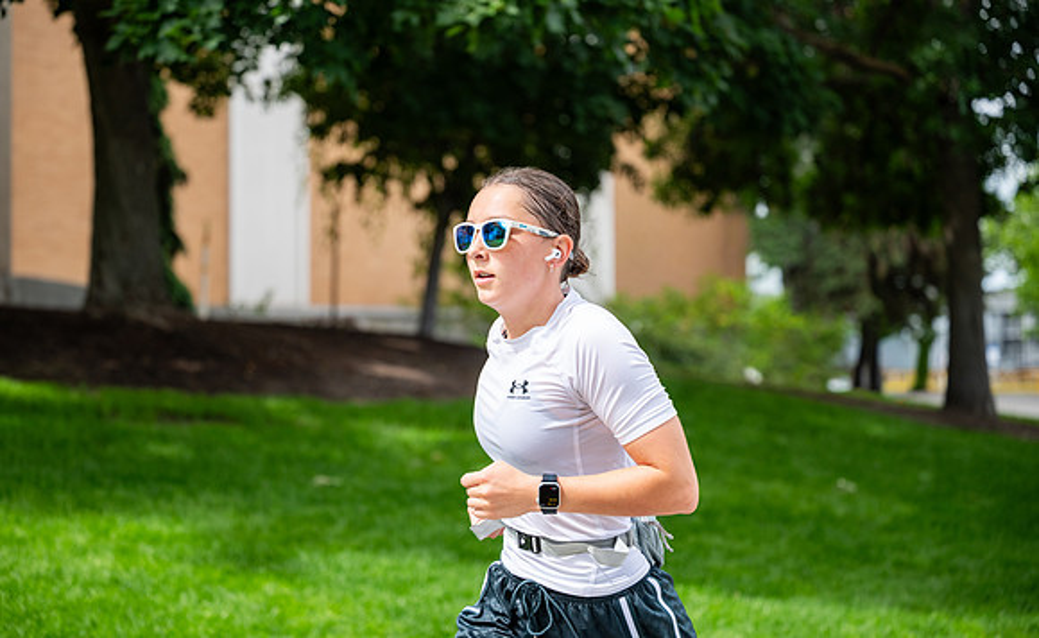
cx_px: 520
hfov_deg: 28.8
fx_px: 2020
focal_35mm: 72
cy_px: 291
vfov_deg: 17.9
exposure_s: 1/1250
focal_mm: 70
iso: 200
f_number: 2.8
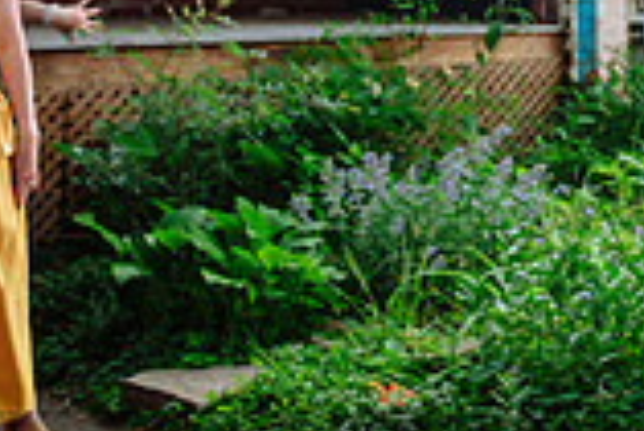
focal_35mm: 111
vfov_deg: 12.2
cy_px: -14
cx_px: 710
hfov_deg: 17.8
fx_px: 1987
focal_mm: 20.3
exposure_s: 1/500
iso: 500
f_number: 1.8
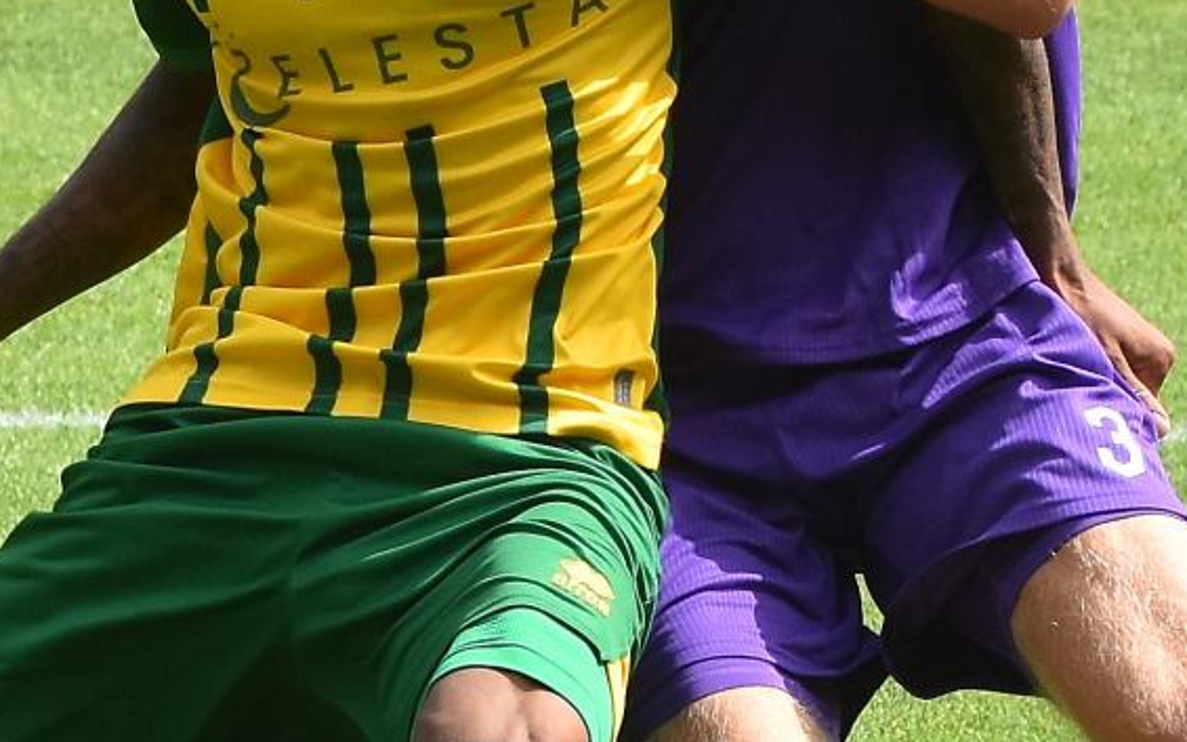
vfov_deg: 2.7
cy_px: 364
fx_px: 15970
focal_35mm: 494
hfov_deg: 4.3
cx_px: 525
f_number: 4
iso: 250
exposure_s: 1/1000
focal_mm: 95
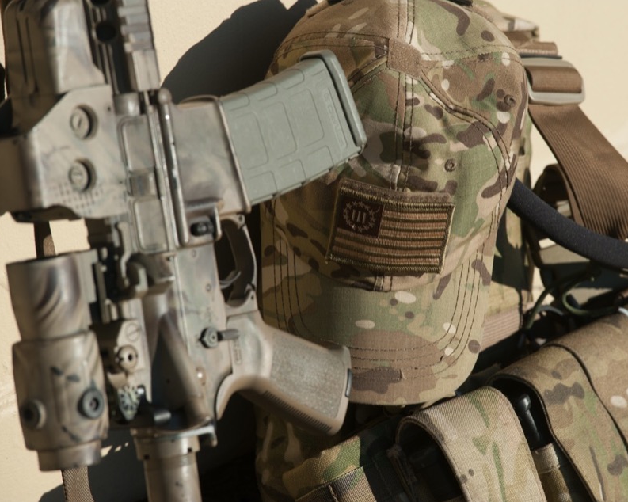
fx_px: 4218
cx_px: 371
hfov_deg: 8.5
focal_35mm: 227
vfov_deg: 6.8
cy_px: 252
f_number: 8
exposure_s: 1/400
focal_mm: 200
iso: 200
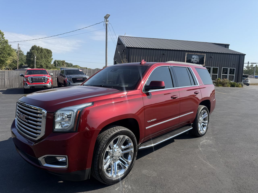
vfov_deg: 56.8
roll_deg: -2.6
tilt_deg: -6.7
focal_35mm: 24
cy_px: 96
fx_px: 179
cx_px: 129
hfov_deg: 71.6
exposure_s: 1/3145
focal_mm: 6.76
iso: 80
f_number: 1.78
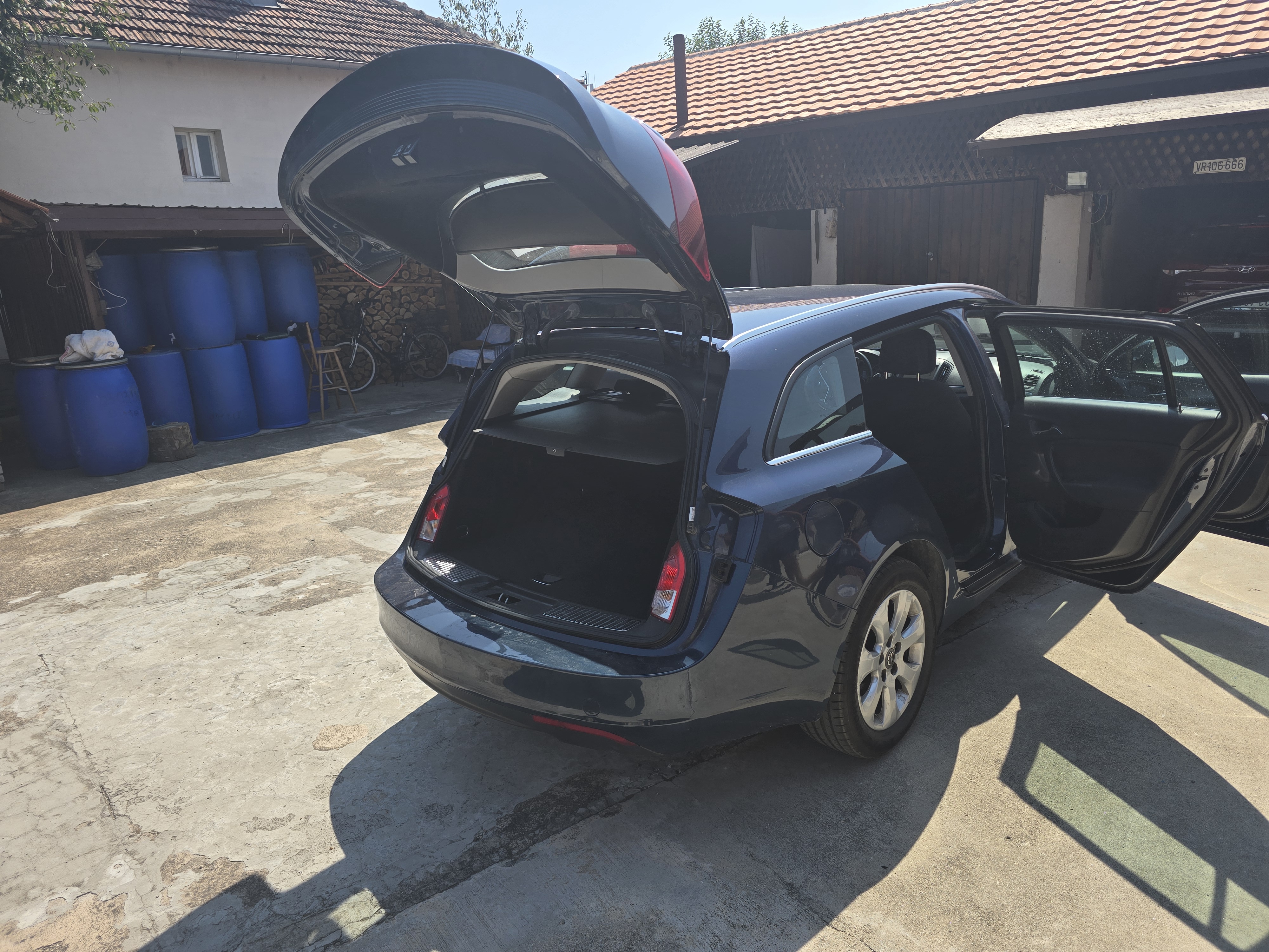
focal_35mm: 23
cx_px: 634
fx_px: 843
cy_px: 476
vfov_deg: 58.9
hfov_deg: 73.9
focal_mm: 6.3
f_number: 1.7
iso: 12
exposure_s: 1/677
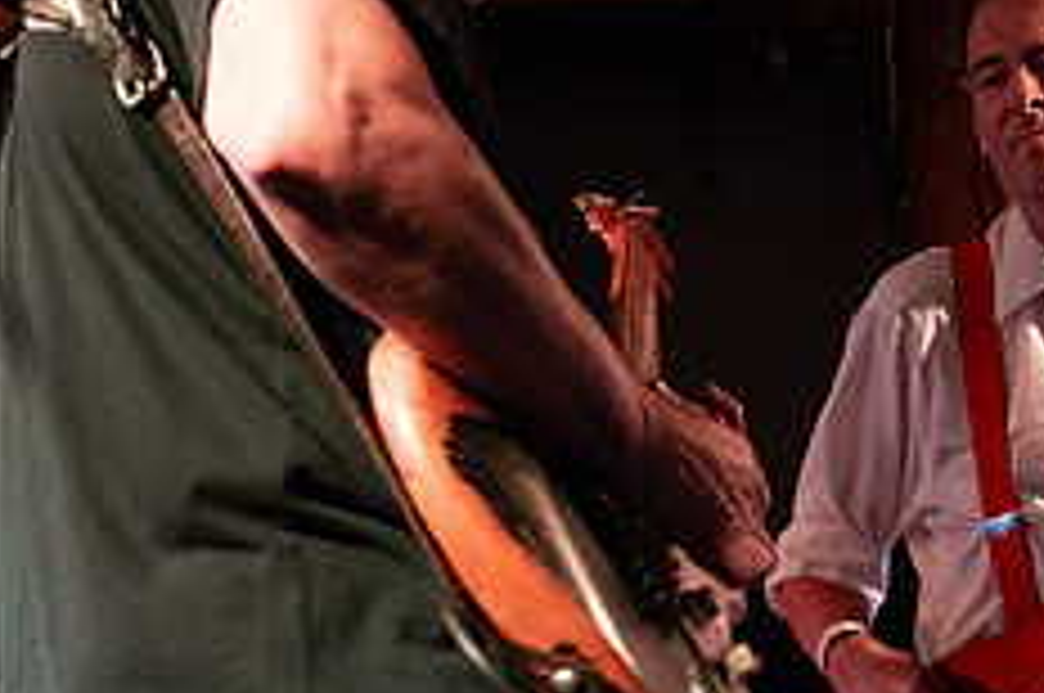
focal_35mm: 90
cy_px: 464
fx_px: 2606
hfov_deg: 22.3
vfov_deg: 15.1
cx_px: 868
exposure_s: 1/50
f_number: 6.3
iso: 6400
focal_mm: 36
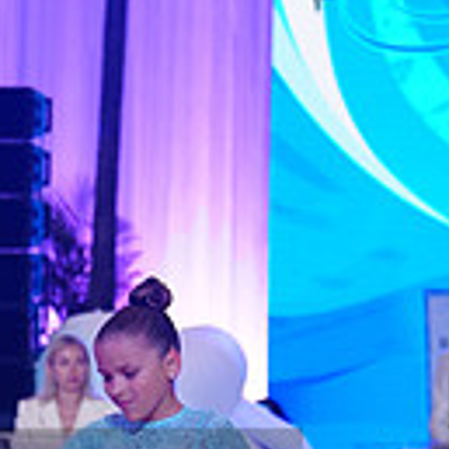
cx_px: -176
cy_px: 546
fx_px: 3918
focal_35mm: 267
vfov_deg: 6.5
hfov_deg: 6.5
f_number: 2.8
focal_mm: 70
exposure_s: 1/320
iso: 800
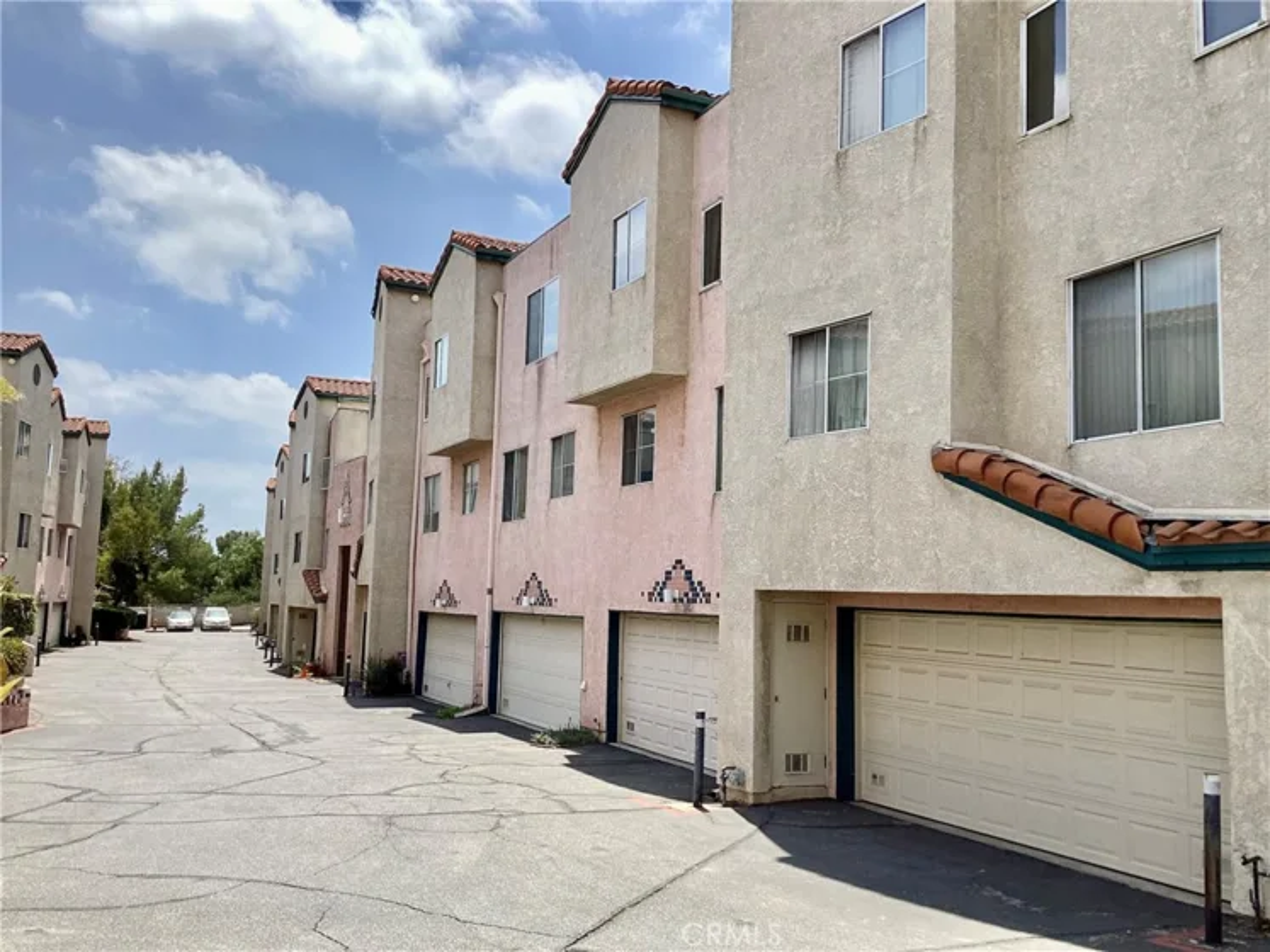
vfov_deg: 45.4
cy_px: 476
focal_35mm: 31
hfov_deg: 58.4
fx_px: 1137
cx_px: 635
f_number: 2.4
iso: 25
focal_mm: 3.3
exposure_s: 1/1567
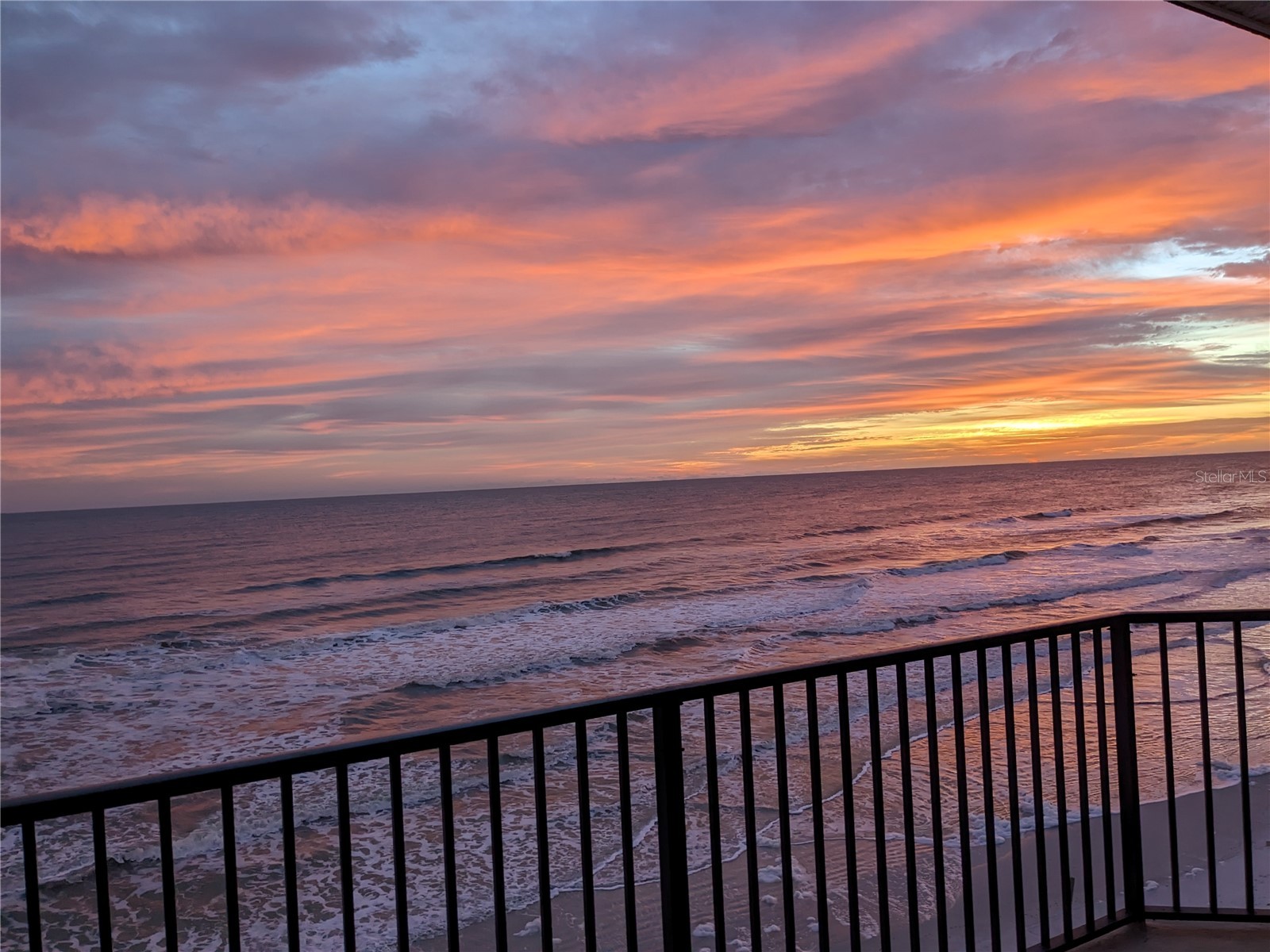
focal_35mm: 27
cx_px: 635
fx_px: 991
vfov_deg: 51.4
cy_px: 476
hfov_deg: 65.3
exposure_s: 1/227
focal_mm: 4.38
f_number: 1.73
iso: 42
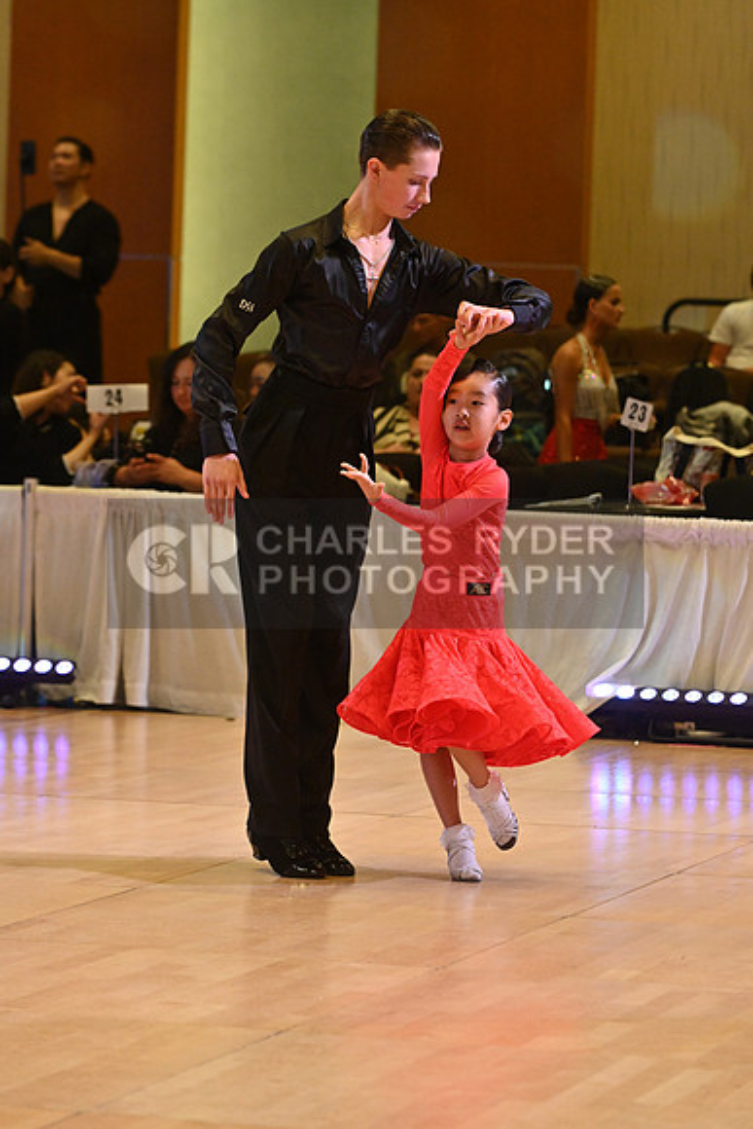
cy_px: 564
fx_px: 4390
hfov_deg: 9.8
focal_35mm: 140
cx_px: 376
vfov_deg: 14.7
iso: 4000
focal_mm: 140
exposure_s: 1/400
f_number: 6.3
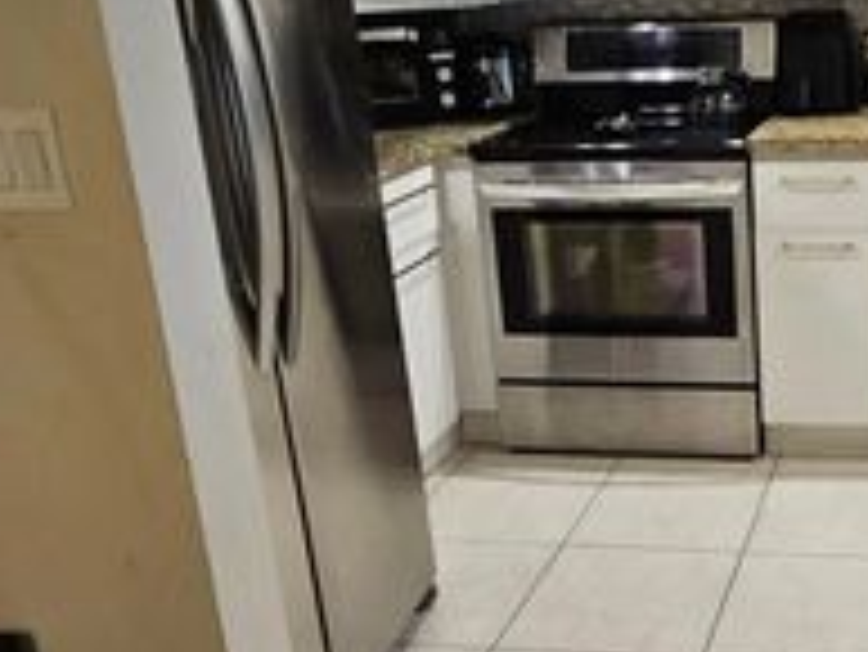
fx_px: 1079
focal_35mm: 43
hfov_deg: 40.4
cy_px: 315
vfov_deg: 33.6
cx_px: 787
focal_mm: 2.2
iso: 200
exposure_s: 1/60
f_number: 2.2
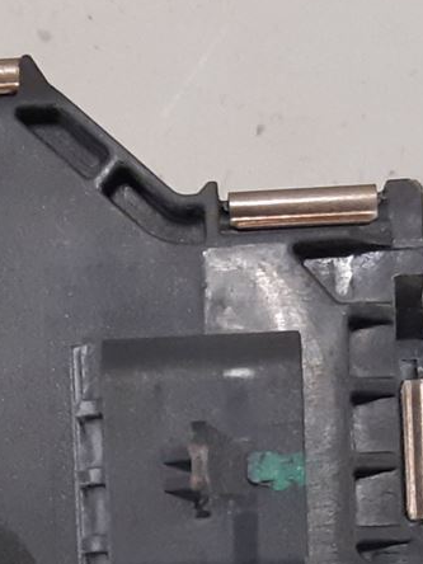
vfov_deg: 15.6
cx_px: 136
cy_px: 734
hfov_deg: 12.3
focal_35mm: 120
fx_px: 1955
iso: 250
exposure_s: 1/50
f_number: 1.7
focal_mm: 3.93
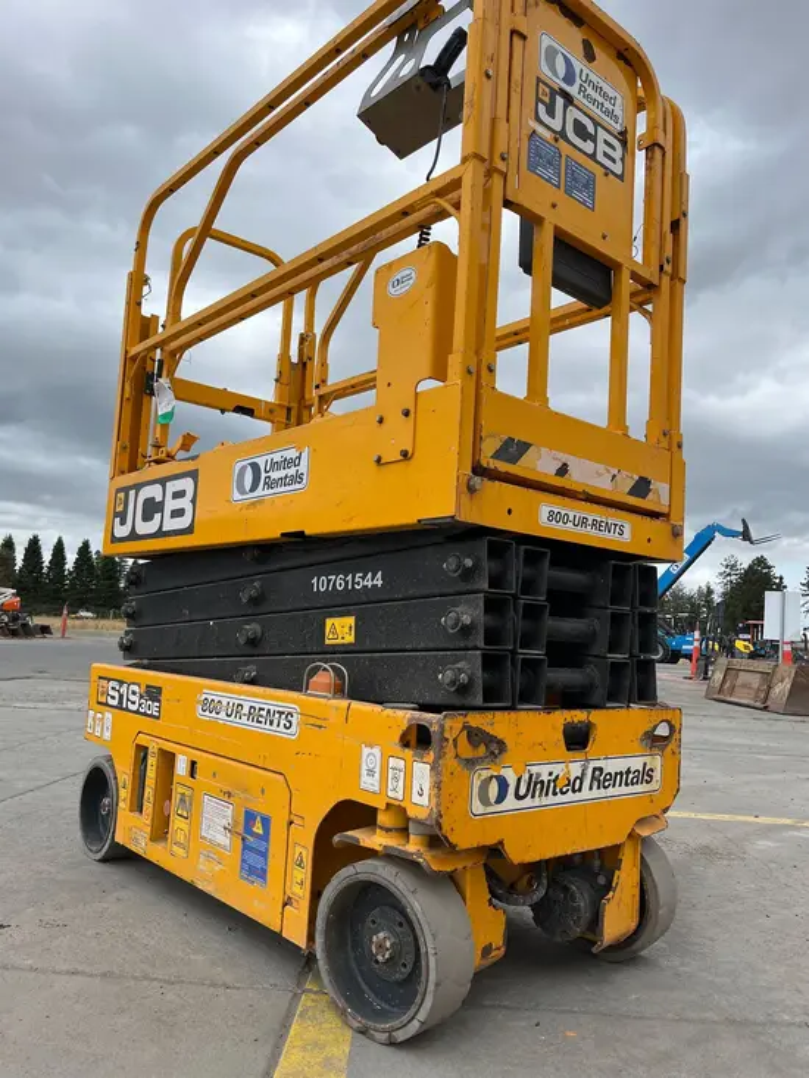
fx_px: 810
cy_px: 539
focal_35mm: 26
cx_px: 404
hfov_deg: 53.1
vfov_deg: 67.3
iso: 50
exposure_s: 1/2967
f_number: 1.6
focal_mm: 5.1
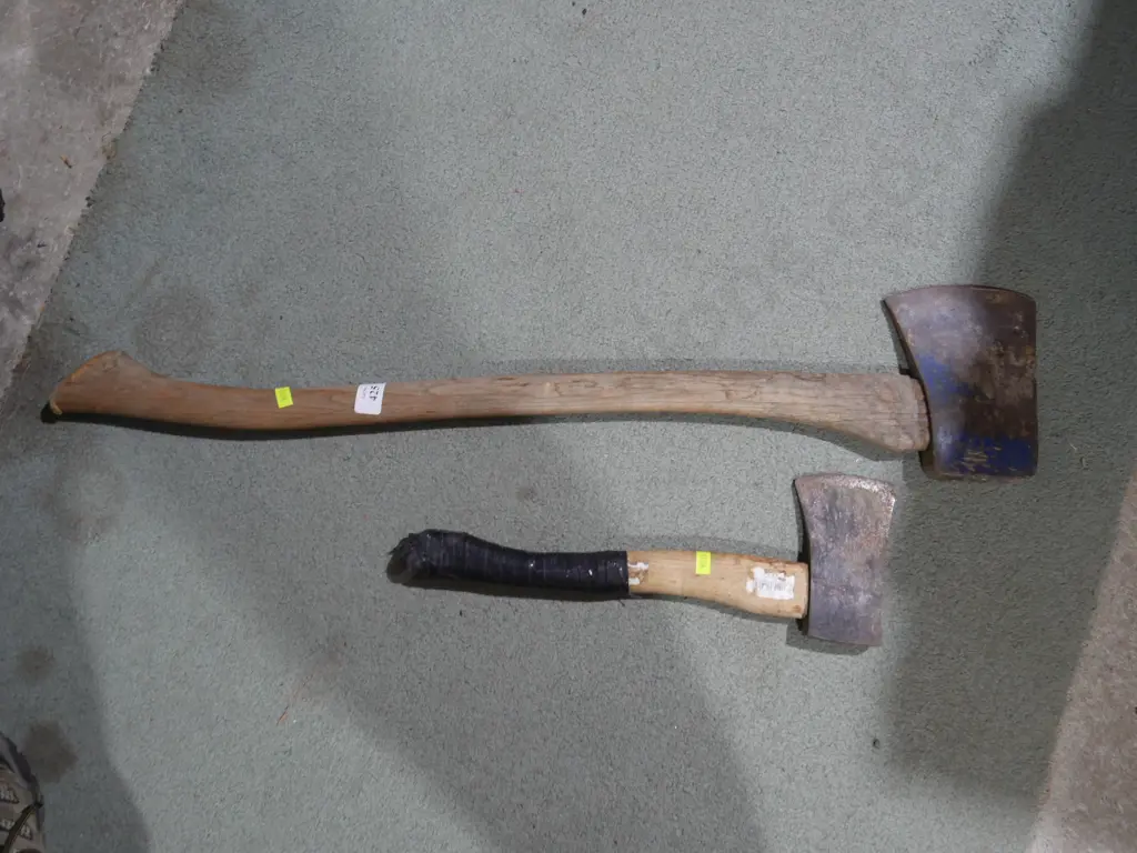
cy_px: 426
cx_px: 568
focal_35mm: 34
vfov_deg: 41.8
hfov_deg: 54.0
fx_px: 1117
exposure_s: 1/60
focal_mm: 17
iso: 640
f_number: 4
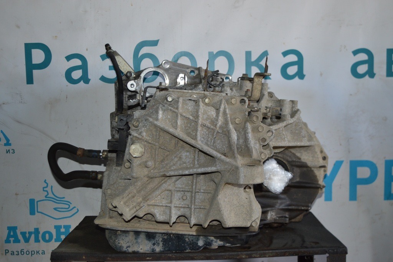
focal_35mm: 44
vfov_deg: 30.8
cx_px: 196
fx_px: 474
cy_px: 131
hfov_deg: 45.0
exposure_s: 1/60
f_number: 4.2
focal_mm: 29
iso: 560
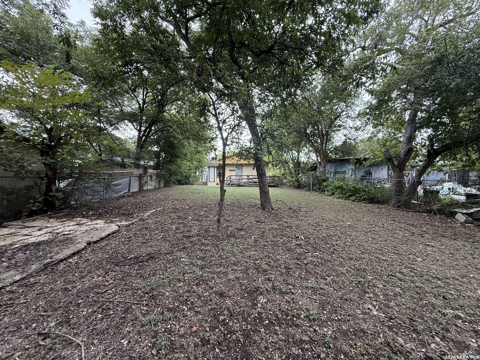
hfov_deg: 102.1
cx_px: 240
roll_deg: +0.9
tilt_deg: -0.5
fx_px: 194
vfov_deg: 85.7
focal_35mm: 14
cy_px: 180
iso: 160
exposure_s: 1/99
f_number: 2.2
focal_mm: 2.22
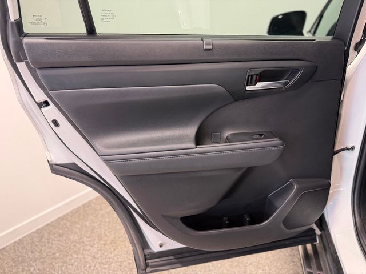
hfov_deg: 71.6
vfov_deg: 56.8
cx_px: 183
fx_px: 254
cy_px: 137
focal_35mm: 24
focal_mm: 6.76
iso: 200
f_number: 1.78
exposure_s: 1/120
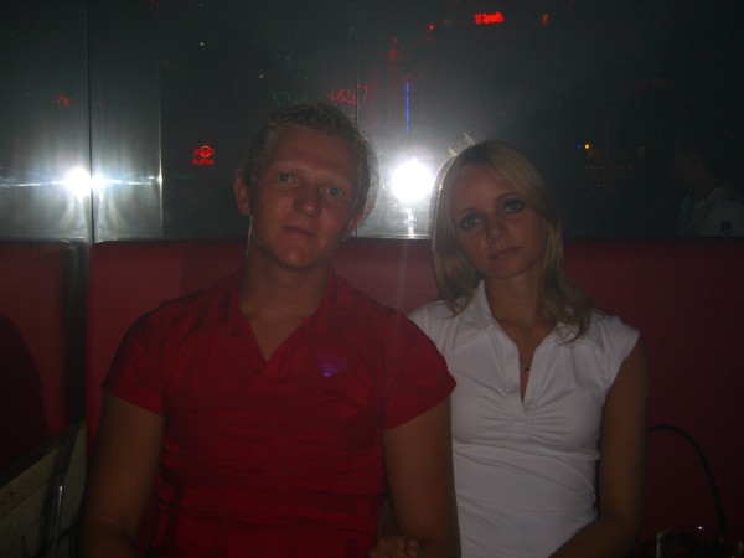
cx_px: 372
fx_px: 817
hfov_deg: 49.0
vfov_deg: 37.7
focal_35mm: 38
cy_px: 279
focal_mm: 7.9
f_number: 2.8
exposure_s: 1/60
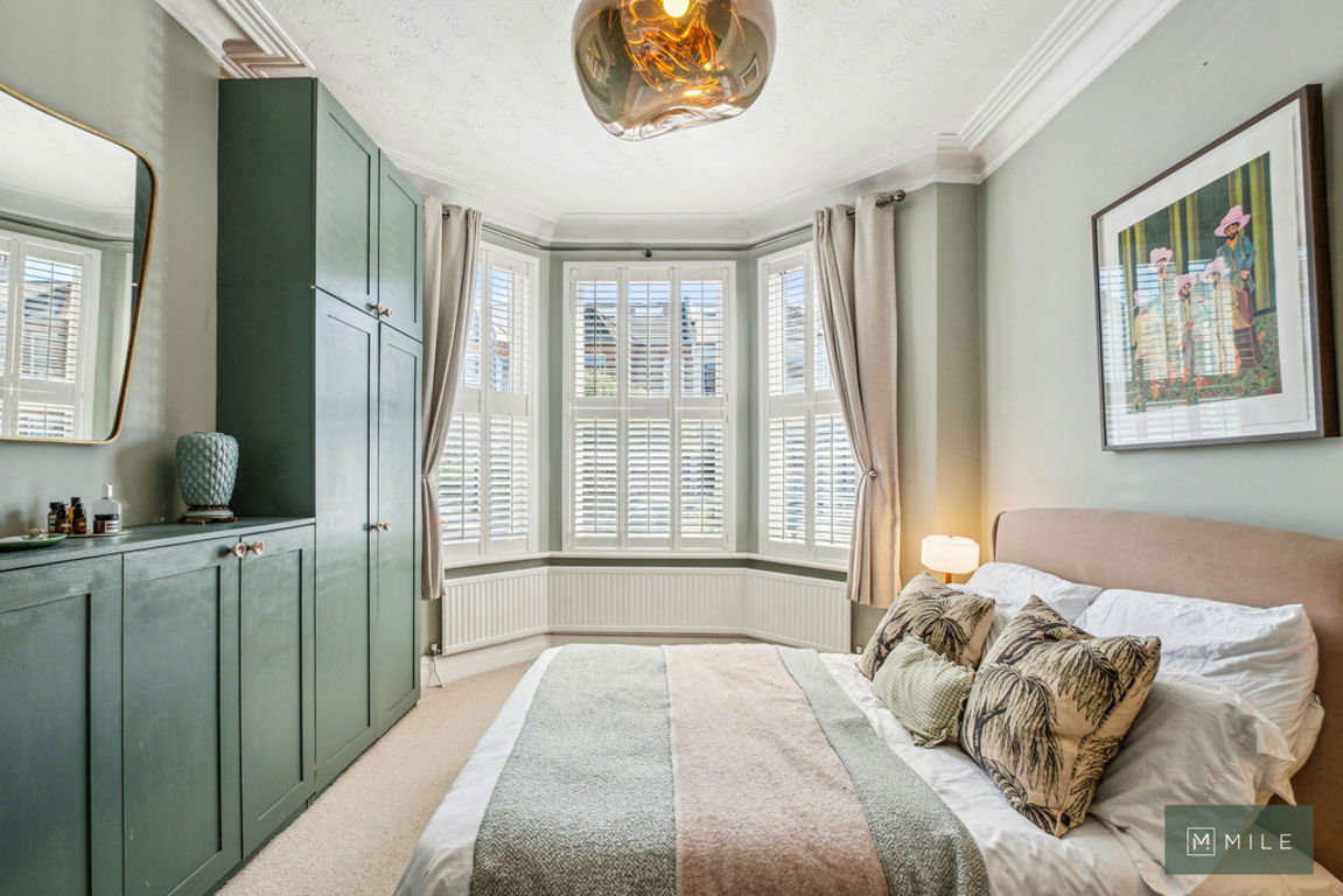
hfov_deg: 100.4
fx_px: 560
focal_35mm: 15
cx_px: 672
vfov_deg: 77.4
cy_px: 448
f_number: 8
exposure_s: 1/100
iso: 640
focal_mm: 10
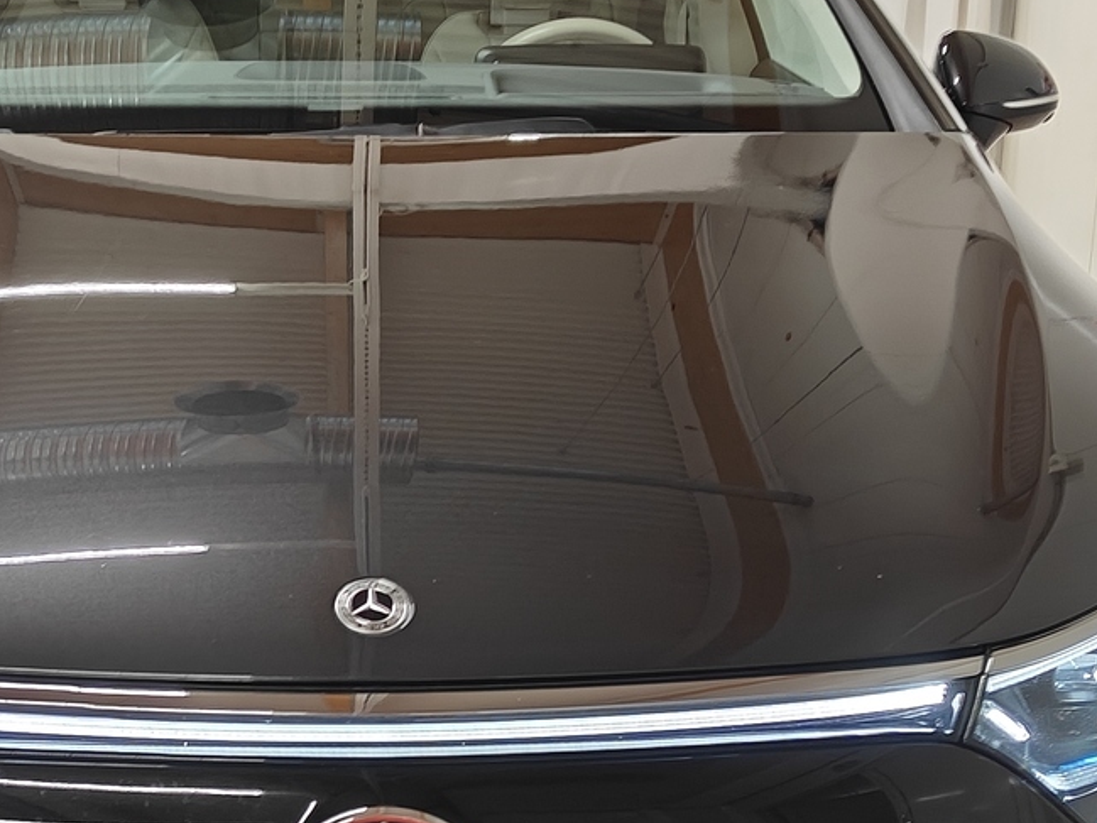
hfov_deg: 27.2
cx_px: 343
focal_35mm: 71
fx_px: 2250
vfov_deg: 20.5
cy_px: 647
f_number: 1.8
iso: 80
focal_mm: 5.59
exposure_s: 1/50
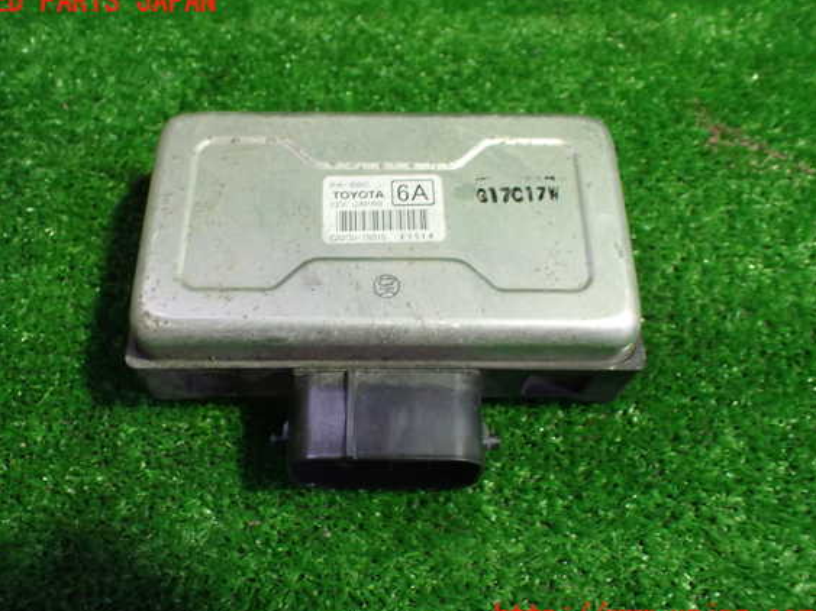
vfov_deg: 44.1
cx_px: 387
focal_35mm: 32
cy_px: 310
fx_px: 754
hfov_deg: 56.8
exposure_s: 1/125
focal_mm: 5.4
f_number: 2.3
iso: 800
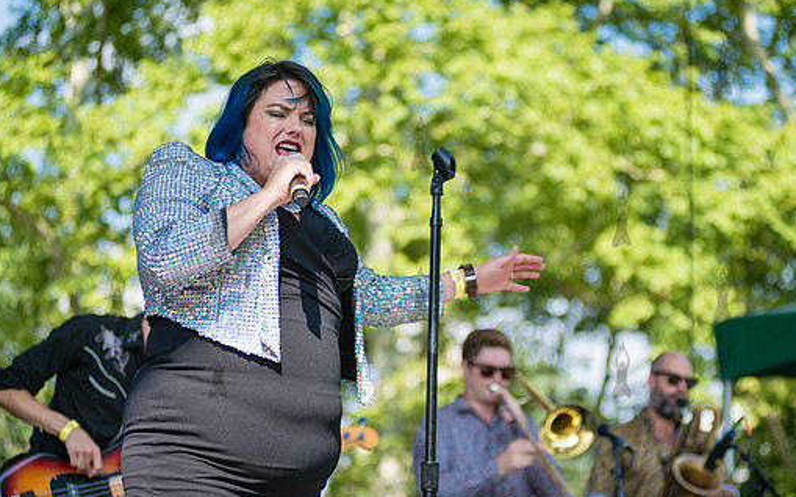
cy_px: 295
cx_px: 419
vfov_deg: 14.0
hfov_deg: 22.3
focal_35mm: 93
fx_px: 2017
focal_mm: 80
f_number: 2.8
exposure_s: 1/1250
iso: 200
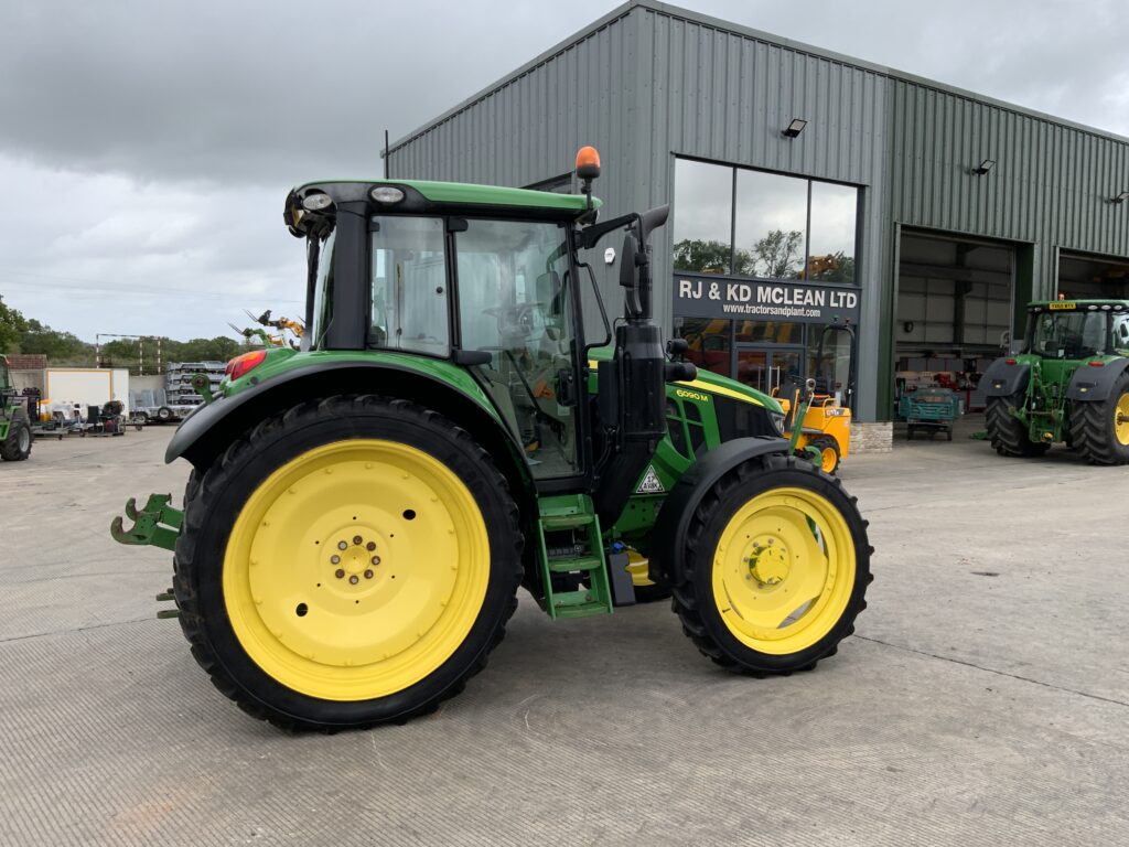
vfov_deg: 48.2
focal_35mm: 29
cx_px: 564
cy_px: 424
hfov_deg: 61.7
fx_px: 946
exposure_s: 1/759
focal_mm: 3
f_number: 1.8
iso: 16
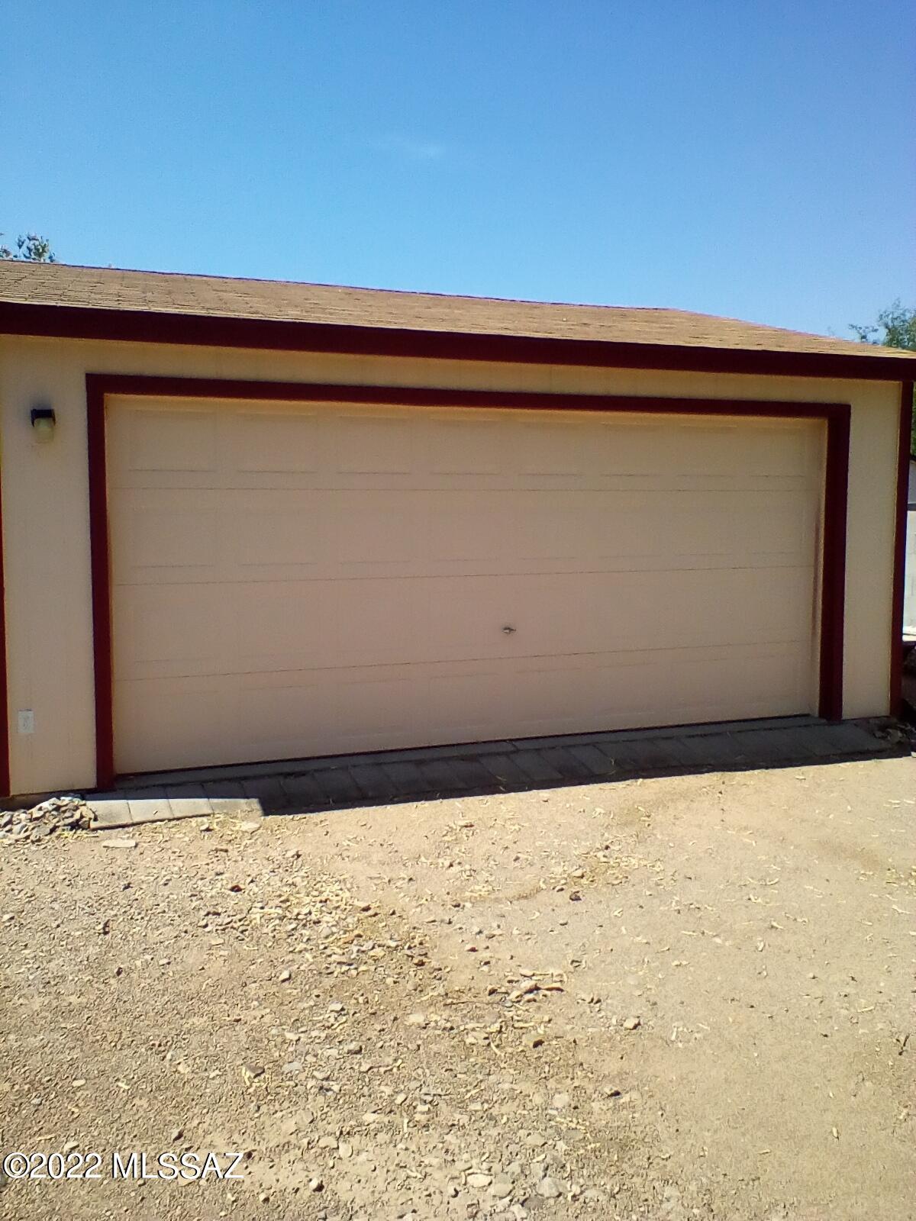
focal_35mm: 31
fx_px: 1094
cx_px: 458
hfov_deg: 45.4
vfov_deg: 58.4
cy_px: 610
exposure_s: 1/1418
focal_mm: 2.38
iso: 104
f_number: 2.4
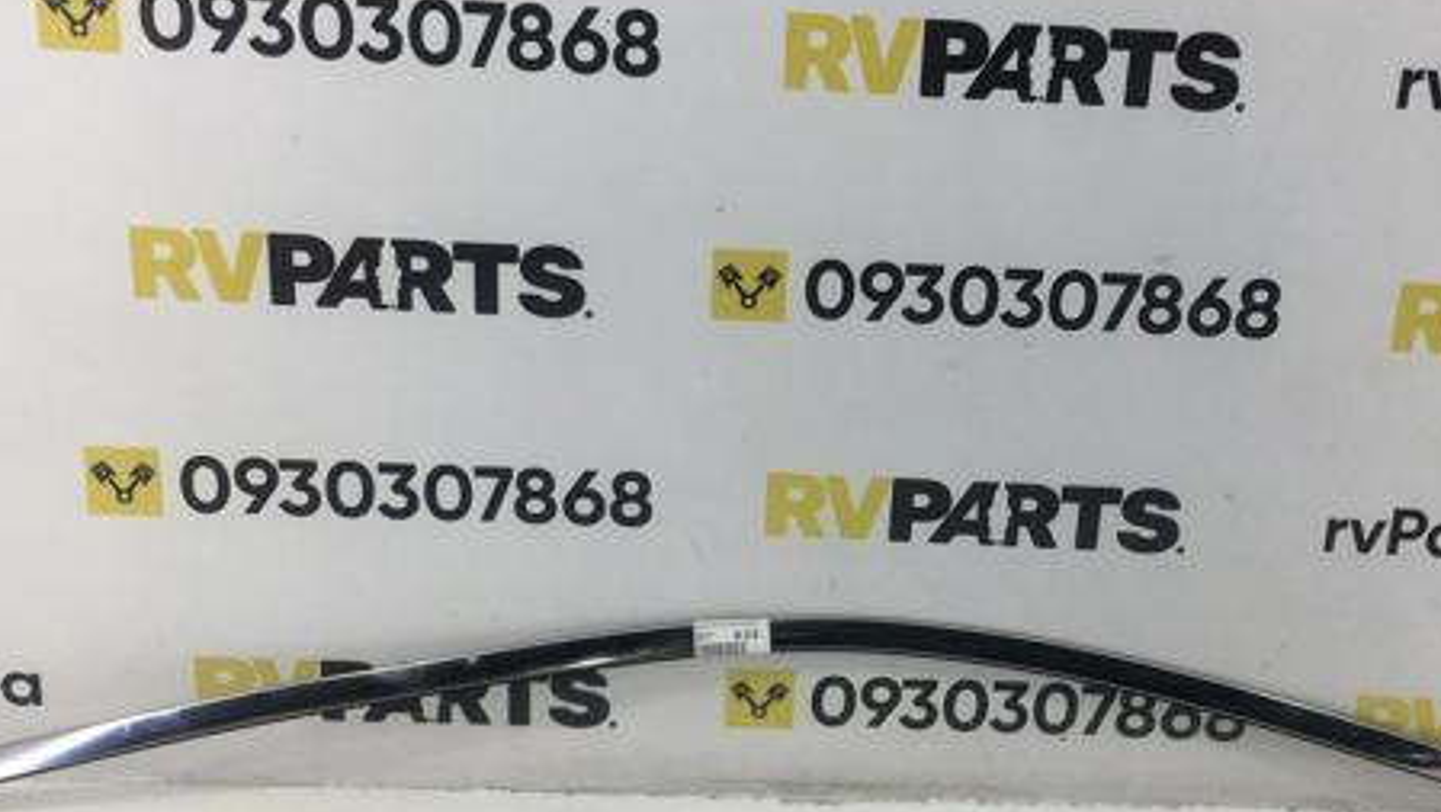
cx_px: 844
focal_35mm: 45
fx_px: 1720
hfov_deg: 45.3
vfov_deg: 26.6
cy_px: 417
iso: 32
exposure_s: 1/100
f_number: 2.2
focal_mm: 4.15
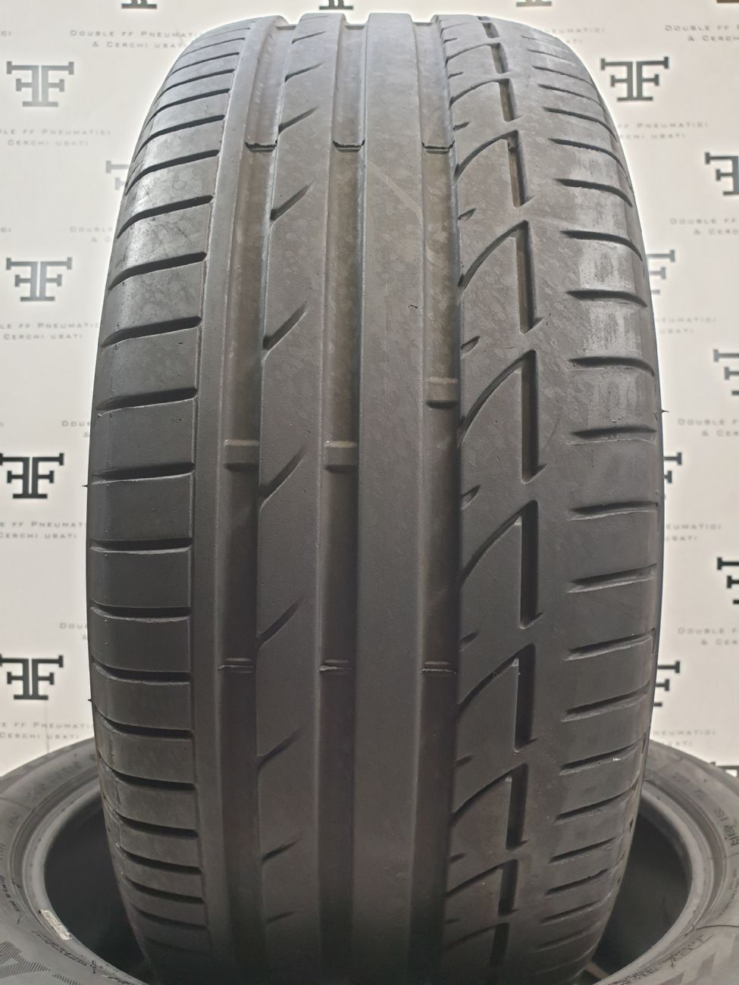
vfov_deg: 67.3
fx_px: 740
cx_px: 370
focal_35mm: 26
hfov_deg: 53.1
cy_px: 492
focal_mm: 4.3
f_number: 2.4
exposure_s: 1/50
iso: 200
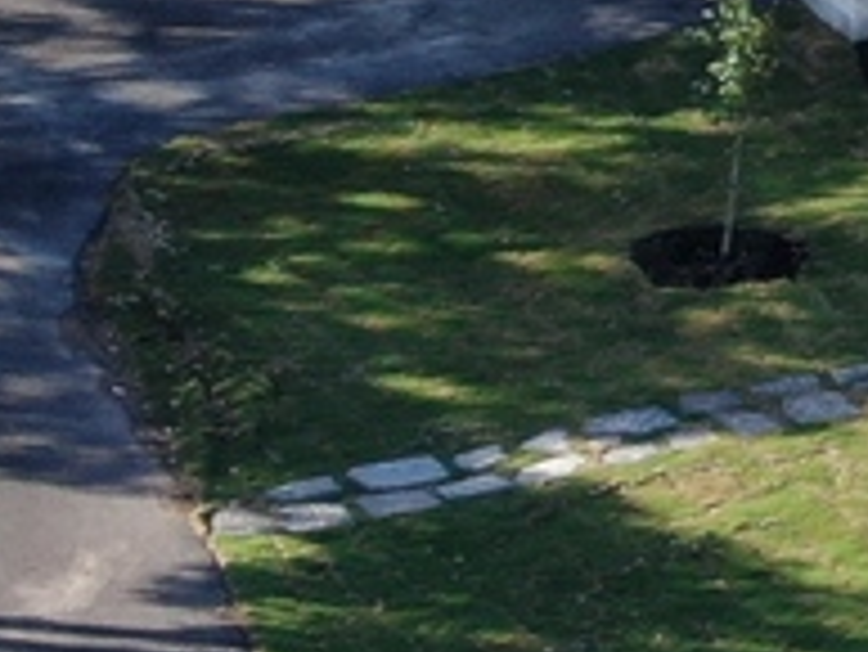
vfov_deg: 4.1
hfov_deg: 5.4
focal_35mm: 358
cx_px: 1821
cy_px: -301
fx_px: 8982
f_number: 3.8
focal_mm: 8.6
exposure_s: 1/200
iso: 100
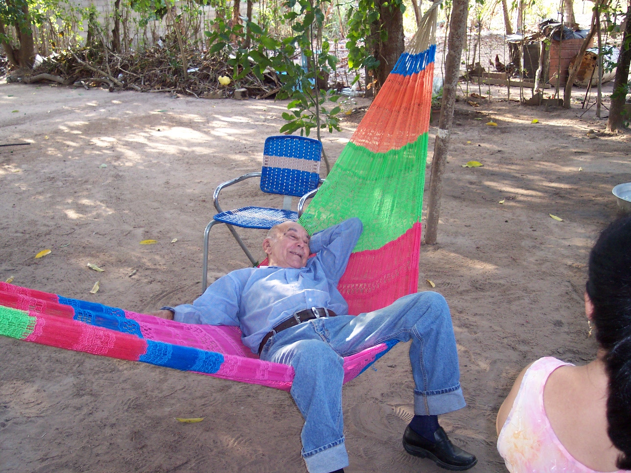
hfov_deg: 49.0
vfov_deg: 37.7
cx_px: 316
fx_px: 693
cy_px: 236
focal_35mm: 38
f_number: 2.8
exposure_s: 1/60
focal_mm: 8
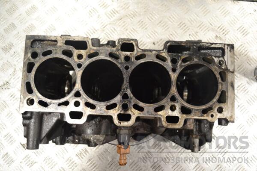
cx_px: 128
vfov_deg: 40.0
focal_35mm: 33
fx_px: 236
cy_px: 86
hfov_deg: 57.2
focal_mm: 22
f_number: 7.1
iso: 3200
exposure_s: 1/200
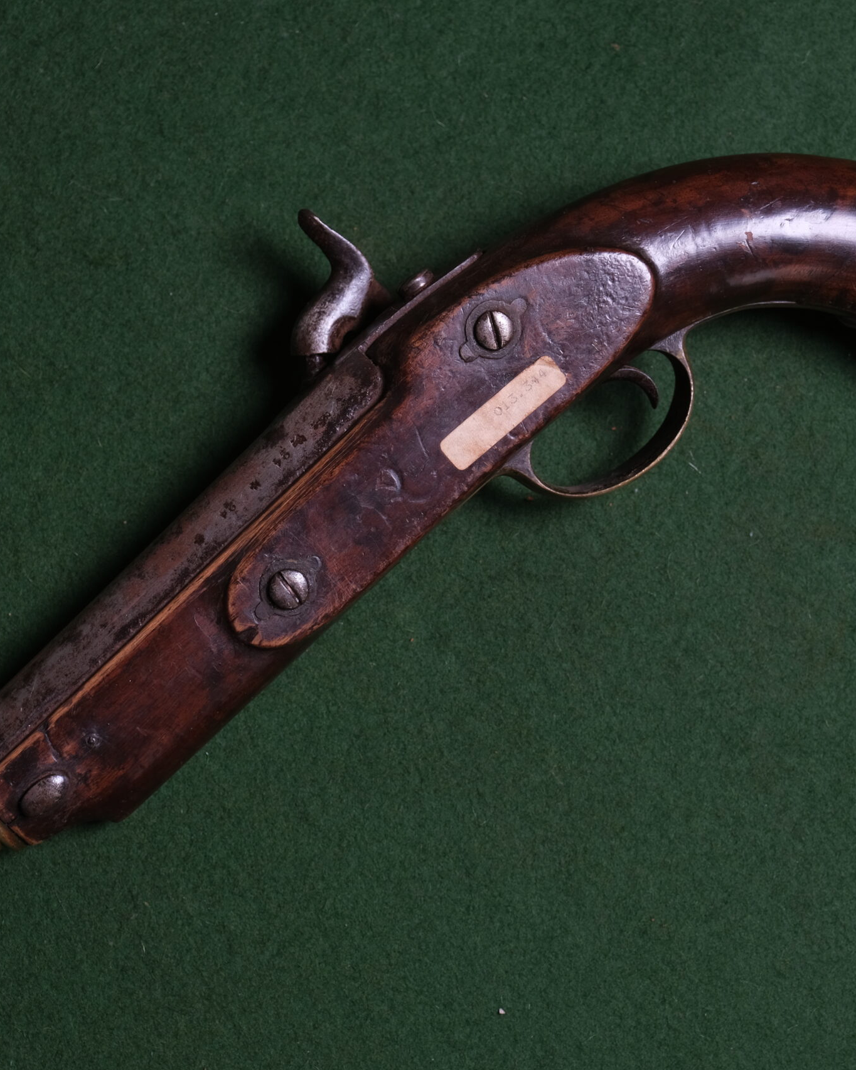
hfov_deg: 13.2
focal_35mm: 117
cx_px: 444
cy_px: 535
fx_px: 3704
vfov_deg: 16.4
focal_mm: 55
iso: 320
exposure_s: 1/160
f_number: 5.6
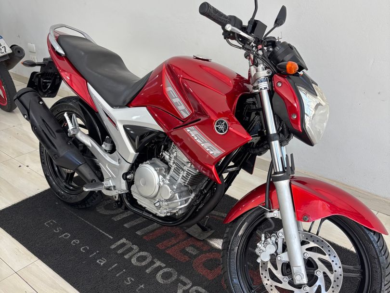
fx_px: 293
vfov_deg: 53.1
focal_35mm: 26
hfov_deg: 67.3
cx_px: 195
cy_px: 146
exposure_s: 1/120
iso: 100
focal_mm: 5.96
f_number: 1.6
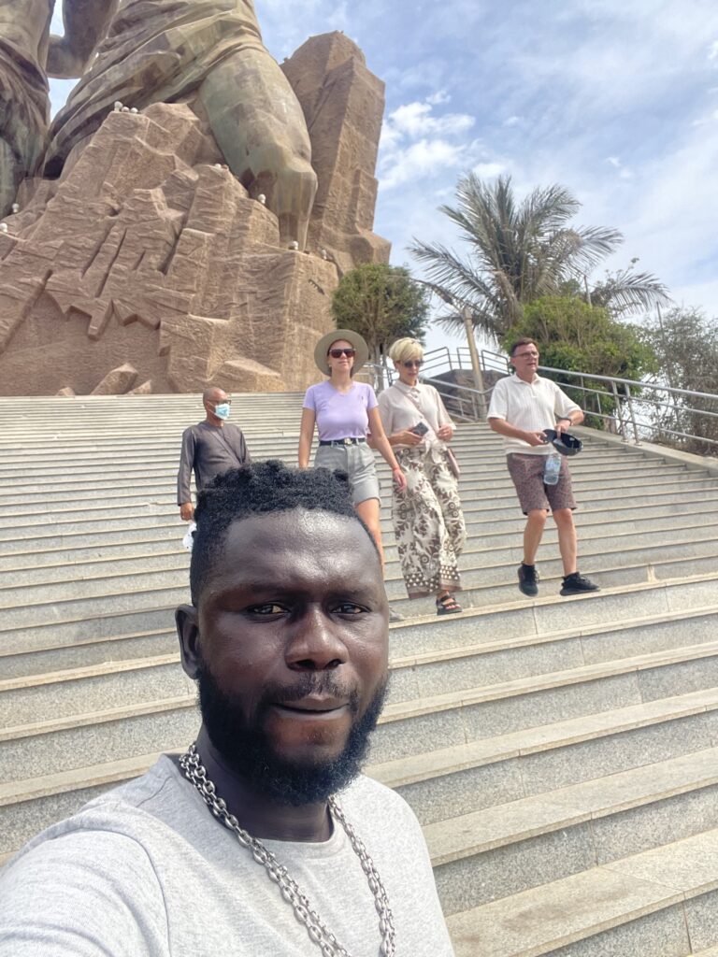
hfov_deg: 46.8
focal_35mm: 30
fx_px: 830
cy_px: 478
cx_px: 359
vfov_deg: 60.0
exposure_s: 1/334
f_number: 2.2
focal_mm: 2.71
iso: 25
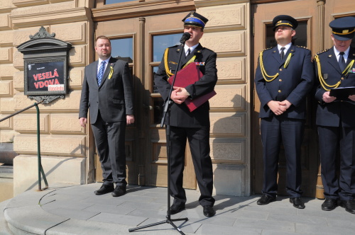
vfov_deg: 39.9
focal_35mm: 33
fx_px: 325
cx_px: 178
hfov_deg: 57.3
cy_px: 118
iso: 400
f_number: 10
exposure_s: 1/400
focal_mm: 22
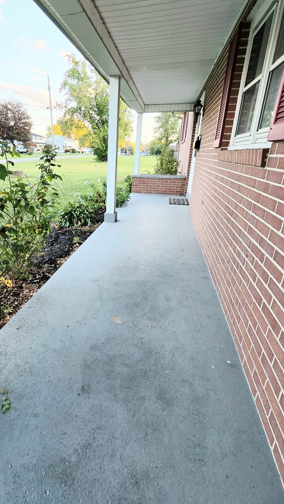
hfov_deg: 65.1
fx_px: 214
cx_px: 92
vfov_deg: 99.2
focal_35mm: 16
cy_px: 232
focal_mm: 2.2
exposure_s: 1/60.2
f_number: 2.2
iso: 64
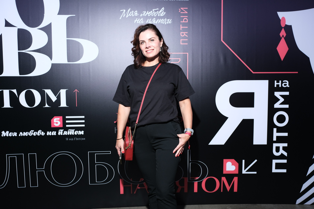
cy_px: 104
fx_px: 270
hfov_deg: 60.3
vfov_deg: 42.3
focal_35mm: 31
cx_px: 157
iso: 400
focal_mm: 20.6
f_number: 4
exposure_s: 1/125
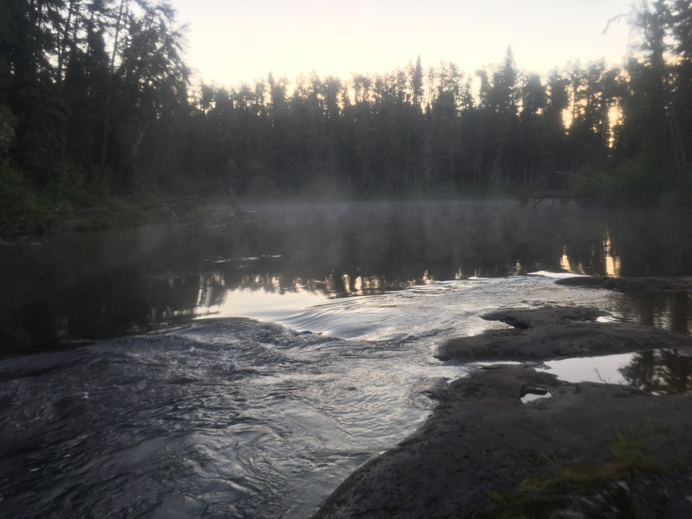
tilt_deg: -5.1
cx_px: 346
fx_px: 580
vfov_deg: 48.2
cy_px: 260
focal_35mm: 29
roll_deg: +2.3
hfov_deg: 61.7
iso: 25
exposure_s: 1/120
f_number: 2.2
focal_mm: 4.15
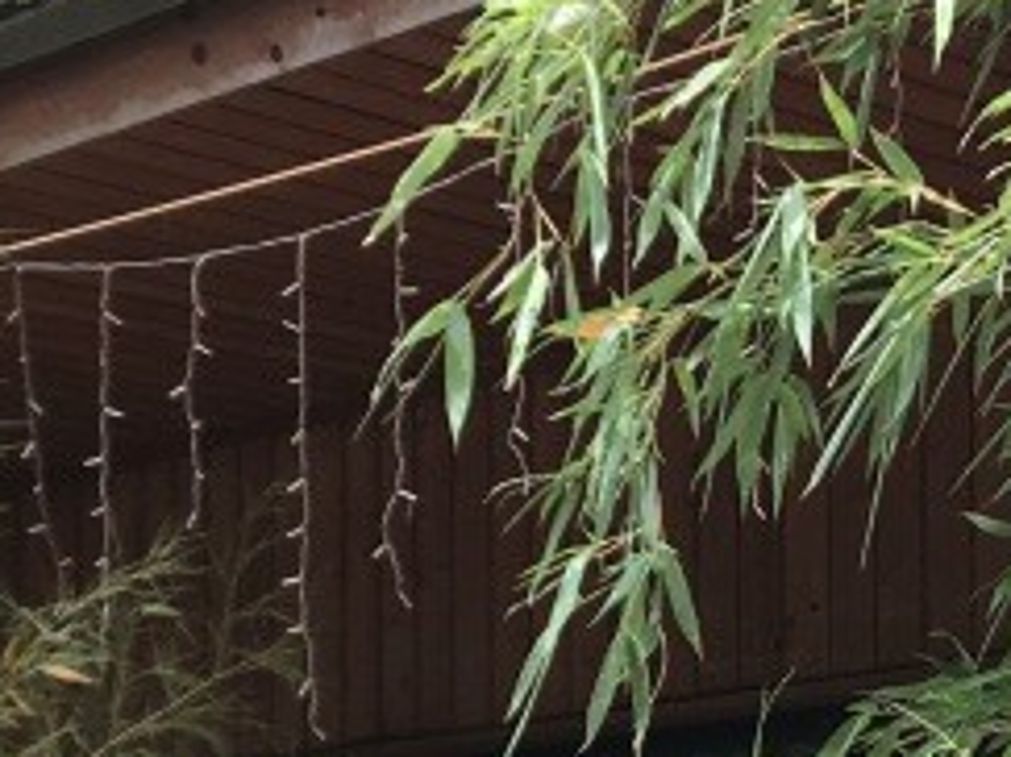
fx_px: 3445
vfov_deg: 12.2
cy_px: 948
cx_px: 657
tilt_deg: +6.0
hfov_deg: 16.7
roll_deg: -1.5
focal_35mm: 118
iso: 20
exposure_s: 1/420
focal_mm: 3.99
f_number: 1.8
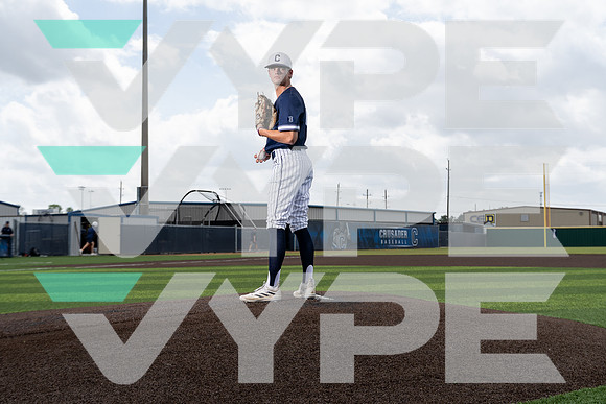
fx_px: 724
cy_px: 202
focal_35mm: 43
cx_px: 303
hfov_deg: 45.4
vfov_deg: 31.2
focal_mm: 43
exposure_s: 1/1250
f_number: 4.5
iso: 250
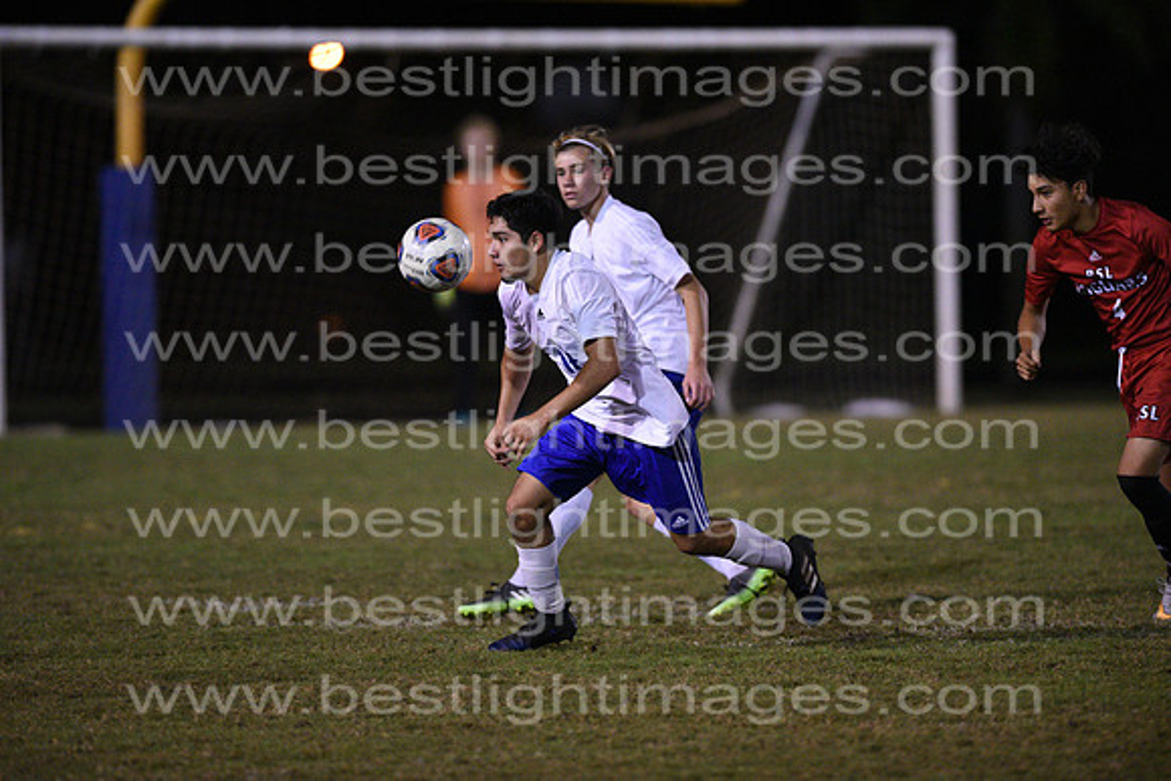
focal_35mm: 300
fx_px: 9760
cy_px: 390
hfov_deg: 6.9
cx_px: 586
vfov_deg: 4.6
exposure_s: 1/800
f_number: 3.2
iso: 8000
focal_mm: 300
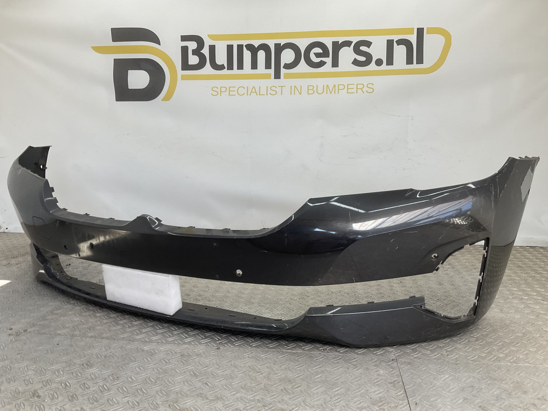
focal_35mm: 29
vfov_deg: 48.2
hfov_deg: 61.7
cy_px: 206
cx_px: 274
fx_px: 459
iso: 16
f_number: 1.8
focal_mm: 3
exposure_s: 1/200
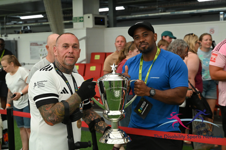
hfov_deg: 33.4
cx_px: 113
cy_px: 75
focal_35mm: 60
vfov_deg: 22.6
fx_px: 377
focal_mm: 40
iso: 3200
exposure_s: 1/1000
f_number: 3.5
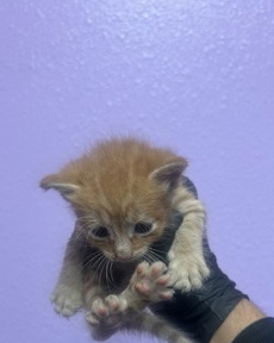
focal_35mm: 37
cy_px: 244
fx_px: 375
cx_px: 127
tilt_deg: -7.8
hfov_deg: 40.1
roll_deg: +3.0
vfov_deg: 47.8
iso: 100
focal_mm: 5.7
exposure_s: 1/60
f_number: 1.5
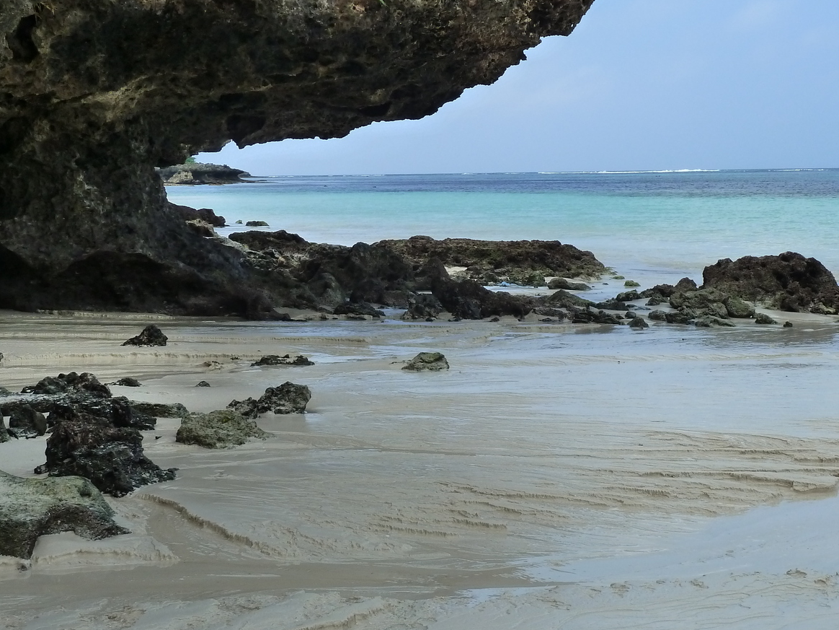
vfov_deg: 22.3
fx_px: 1600
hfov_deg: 29.4
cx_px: 478
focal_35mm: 66
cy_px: 318
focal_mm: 7.9
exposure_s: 1/400
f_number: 4.5
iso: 200
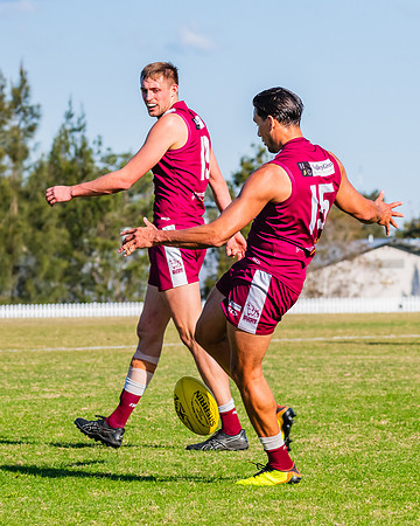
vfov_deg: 6.7
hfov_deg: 5.3
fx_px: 4499
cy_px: 306
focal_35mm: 290
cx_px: 226
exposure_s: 1/1600
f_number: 9
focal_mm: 170
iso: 800
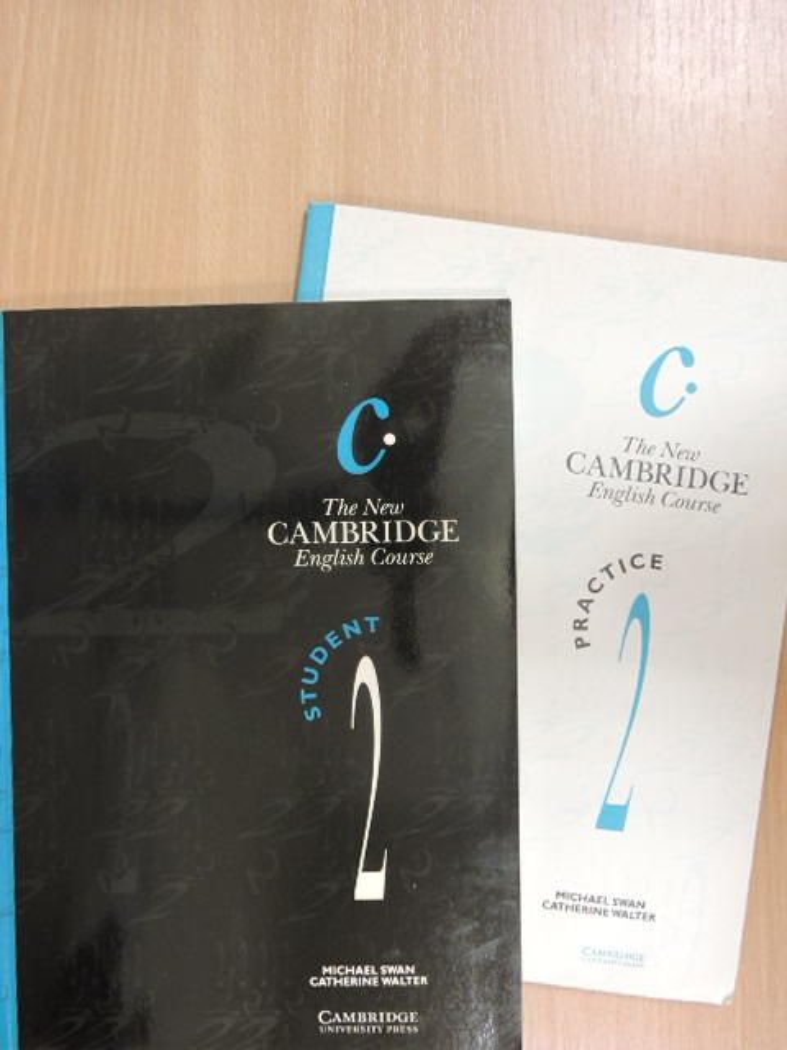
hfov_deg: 40.7
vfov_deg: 52.6
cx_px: 394
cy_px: 525
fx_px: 1061
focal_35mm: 35
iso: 400
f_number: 3.8
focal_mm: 6.3
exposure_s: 1/13
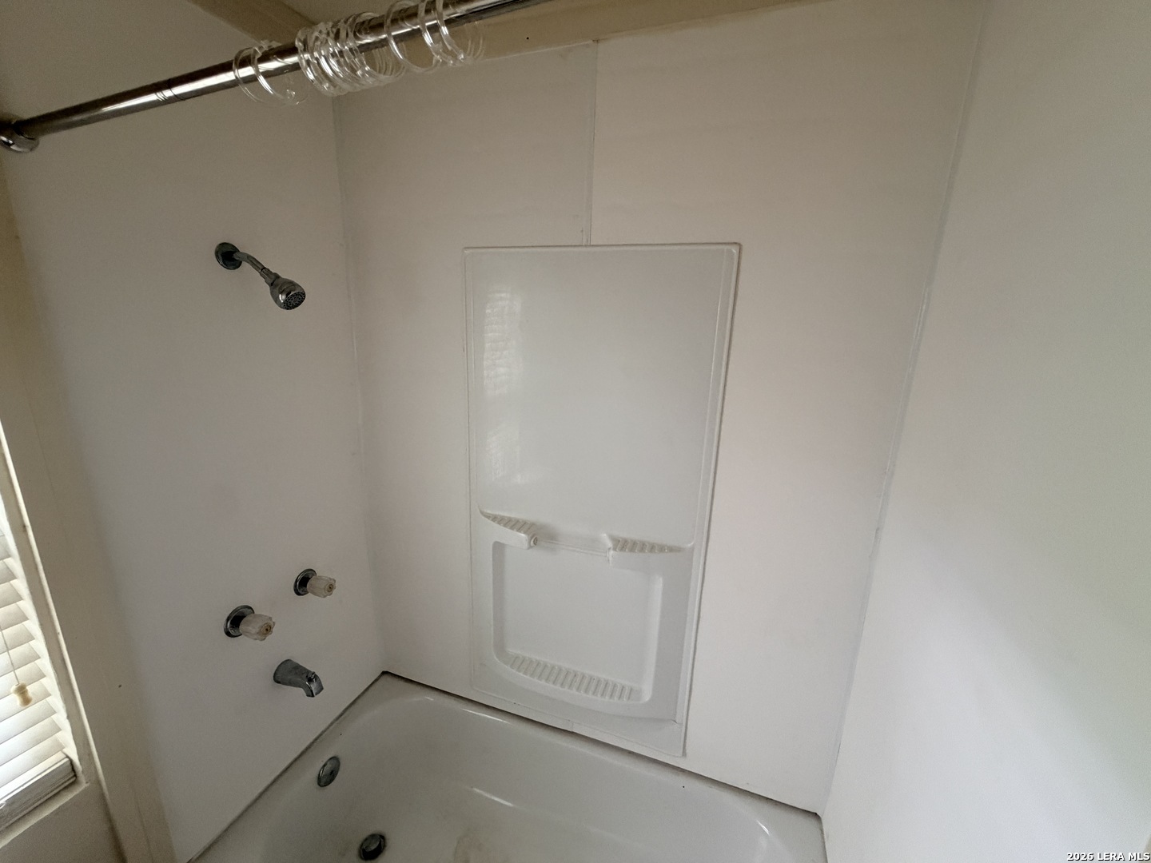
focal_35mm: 14
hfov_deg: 102.1
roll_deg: -1.7
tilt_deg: -14.0
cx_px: 576
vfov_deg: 85.7
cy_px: 432
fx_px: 466
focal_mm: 2.22
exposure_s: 1/60
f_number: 2.2
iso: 400
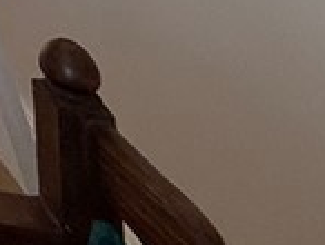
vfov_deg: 9.8
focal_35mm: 98
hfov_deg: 11.3
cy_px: -564
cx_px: -661
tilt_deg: +4.4
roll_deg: -2.8
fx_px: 922
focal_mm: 2.22
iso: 125
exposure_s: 1/120
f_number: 2.2
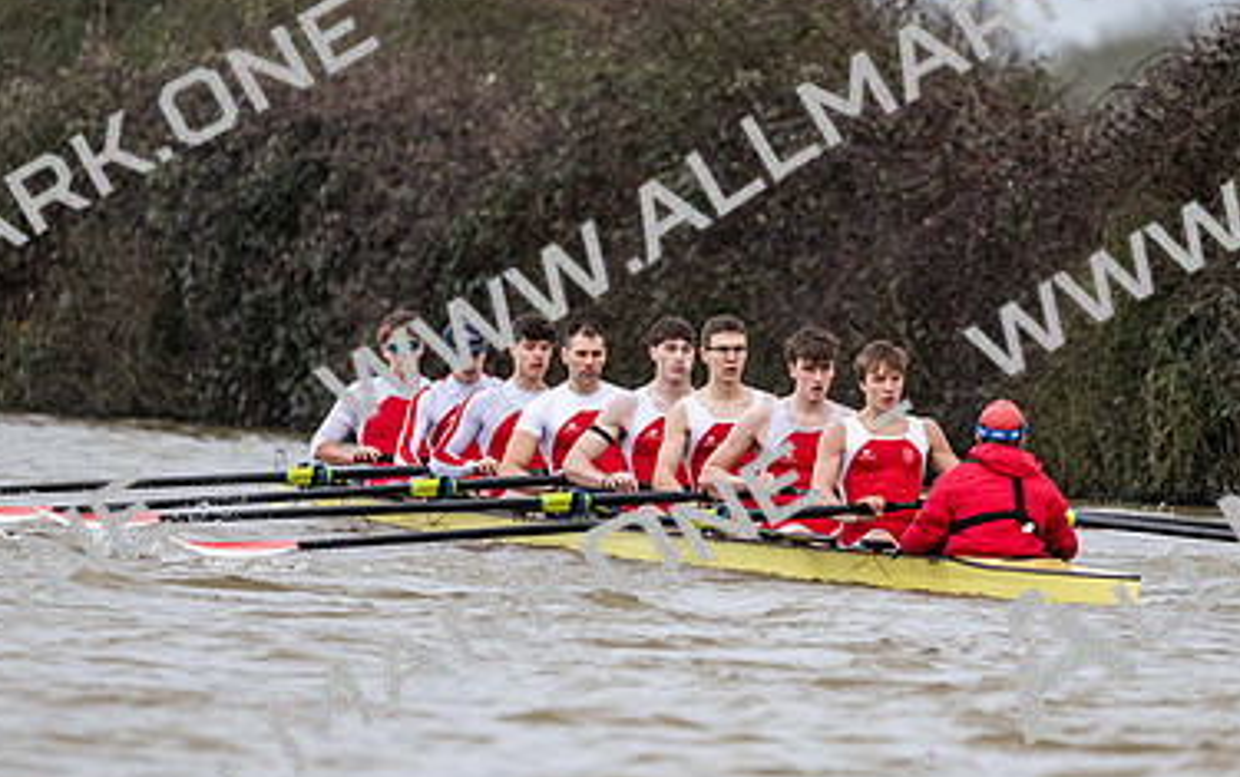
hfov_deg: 3.3
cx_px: 724
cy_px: 431
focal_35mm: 630
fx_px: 21306
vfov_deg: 2.1
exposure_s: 1/1600
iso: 1800
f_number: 4.5
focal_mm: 400
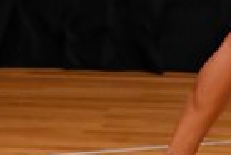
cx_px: -267
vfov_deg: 1.0
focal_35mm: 1419
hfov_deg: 1.4
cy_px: -65
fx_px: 9115
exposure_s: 1/400
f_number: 5.6
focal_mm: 170
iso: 4000
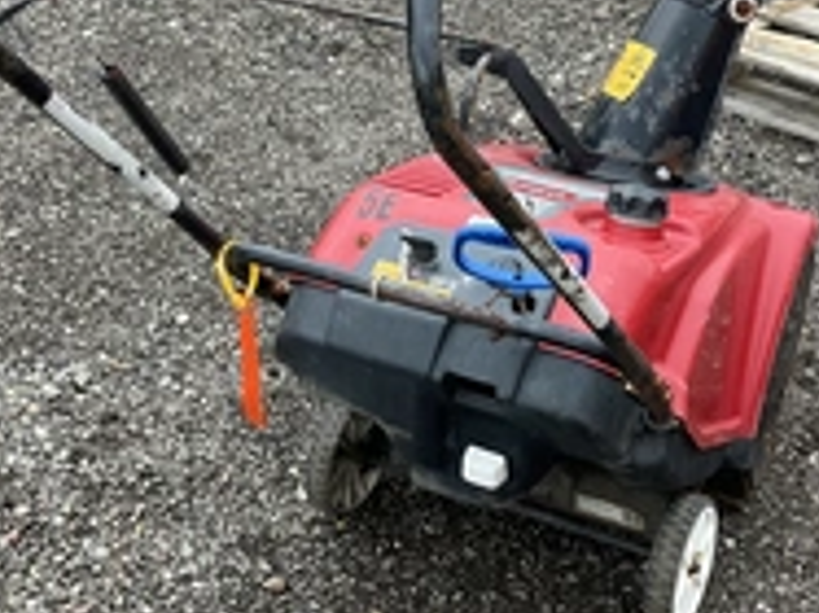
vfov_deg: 23.5
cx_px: 460
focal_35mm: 62
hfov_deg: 31.2
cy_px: 210
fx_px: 1466
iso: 32
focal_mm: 3
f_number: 1.8
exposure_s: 1/122
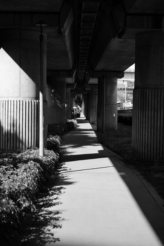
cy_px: 123
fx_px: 437
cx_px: 82
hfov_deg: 21.2
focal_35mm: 64
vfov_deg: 31.4
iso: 100
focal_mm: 64
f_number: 2.8
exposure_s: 1/800
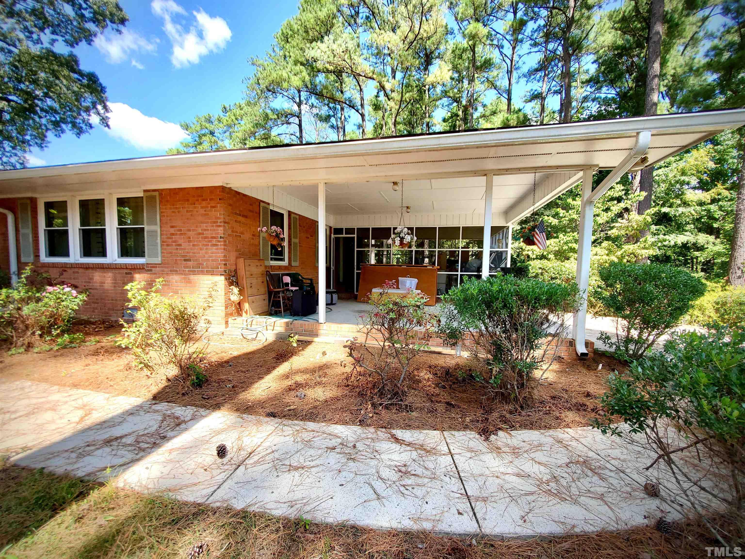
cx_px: 372
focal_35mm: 13
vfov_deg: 89.9
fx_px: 280
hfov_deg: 106.2
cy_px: 280
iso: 50
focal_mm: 1.8
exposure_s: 1/351
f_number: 2.2
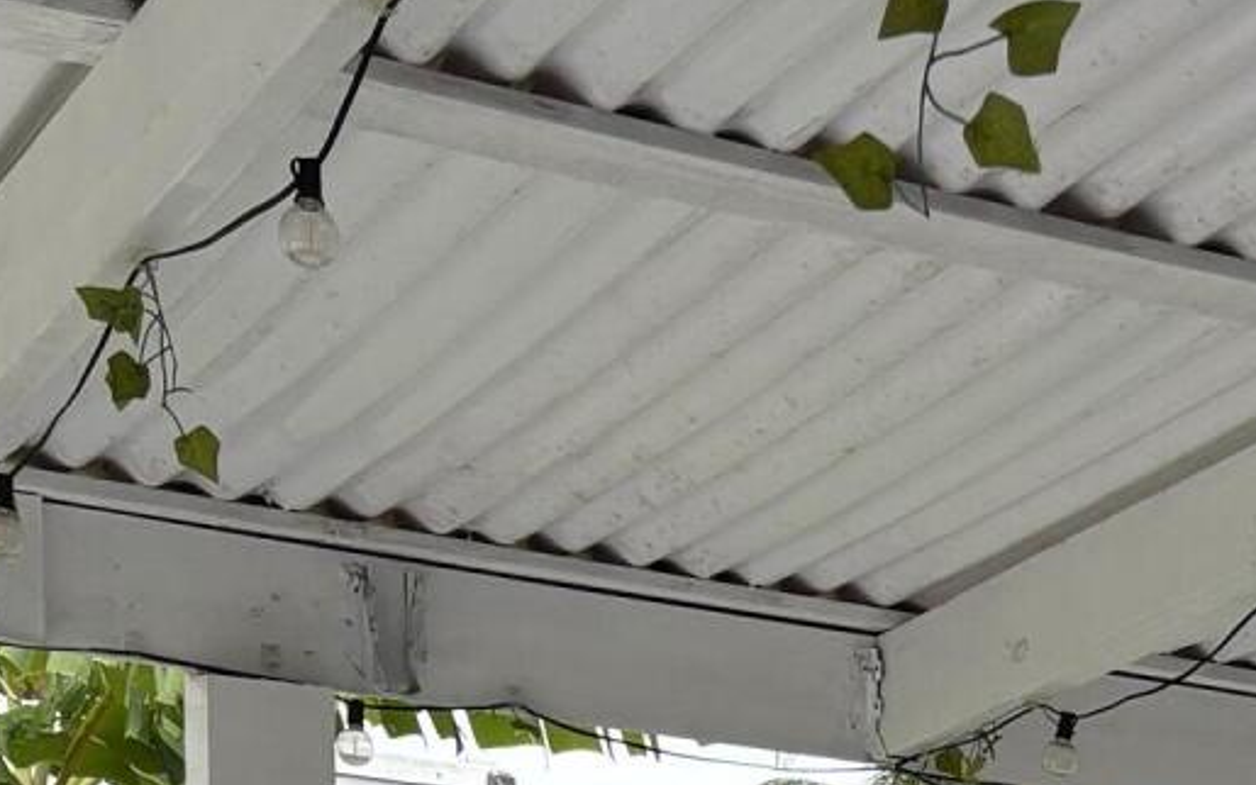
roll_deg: -4.3
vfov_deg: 10.3
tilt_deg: -12.8
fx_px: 3663
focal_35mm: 107
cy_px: 1997
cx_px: 1329
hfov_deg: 18.8
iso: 50
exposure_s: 1/359
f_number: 1.6
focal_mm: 5.96
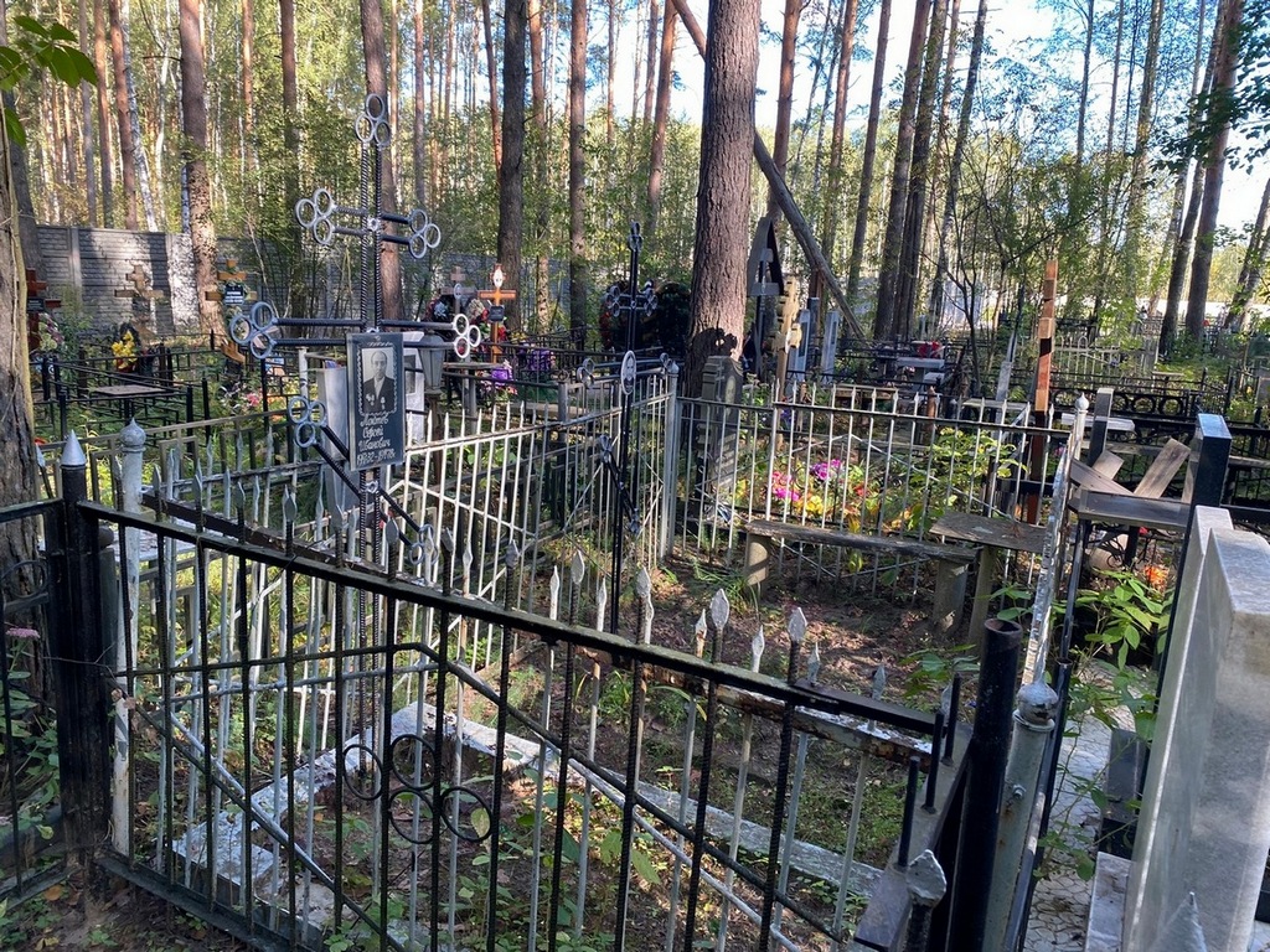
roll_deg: -0.1
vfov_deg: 53.1
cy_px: 476
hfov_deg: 67.3
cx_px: 635
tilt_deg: -10.6
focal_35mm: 26
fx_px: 954
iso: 40
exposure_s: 1/121
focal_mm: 4.25
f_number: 1.8
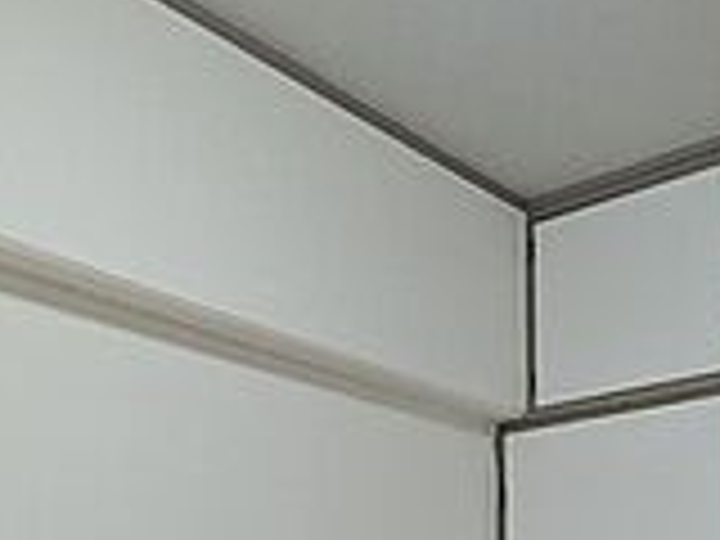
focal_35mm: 56
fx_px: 1165
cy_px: 688
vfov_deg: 23.3
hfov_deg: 34.3
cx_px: 418
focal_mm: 1.83
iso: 184
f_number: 2.2
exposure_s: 1/120
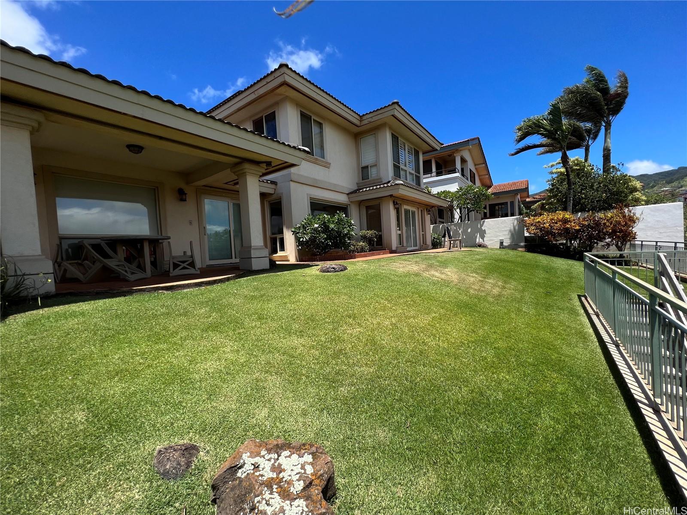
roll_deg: +2.9
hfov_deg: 106.2
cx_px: 344
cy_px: 258
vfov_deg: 89.9
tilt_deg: -1.6
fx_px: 258
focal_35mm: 13
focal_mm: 1.57
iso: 32
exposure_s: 1/1815
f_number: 1.8
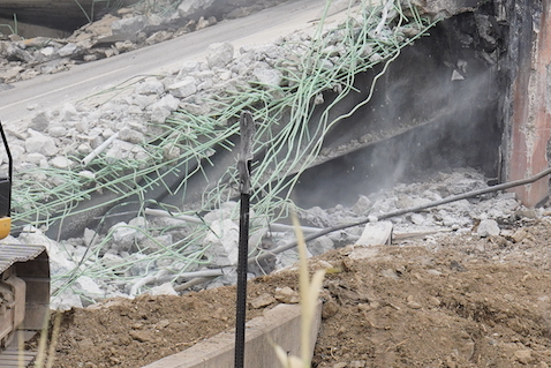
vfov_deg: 5.6
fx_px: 3766
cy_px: 25
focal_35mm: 246
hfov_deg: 8.4
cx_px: 114
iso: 400
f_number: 7.1
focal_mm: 98
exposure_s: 1/500
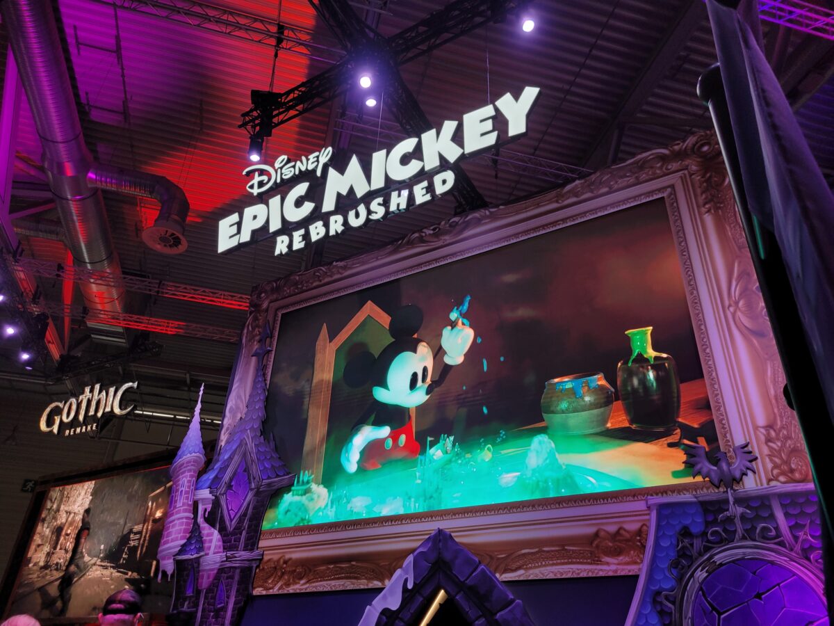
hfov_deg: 67.3
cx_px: 417
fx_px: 626
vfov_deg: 53.1
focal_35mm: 26
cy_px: 313
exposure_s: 1/120
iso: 50
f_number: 1.8
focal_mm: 5.4
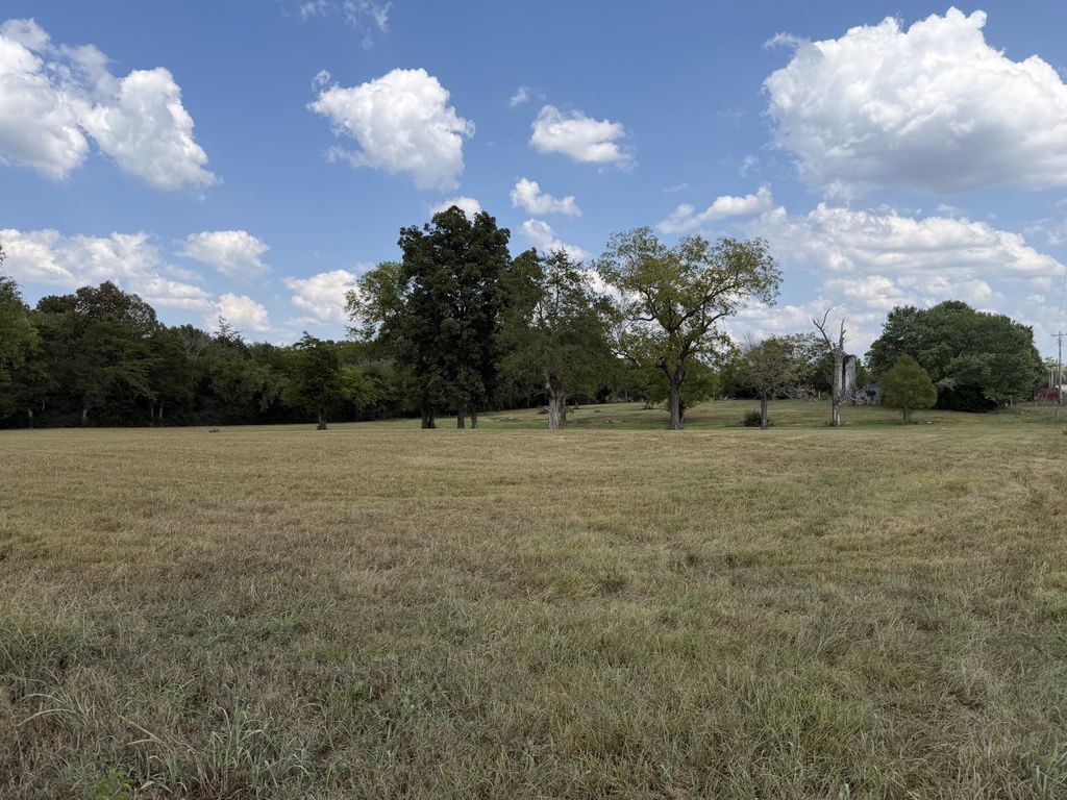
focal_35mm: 24
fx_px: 740
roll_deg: +1.0
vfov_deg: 56.8
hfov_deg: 71.6
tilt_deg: -0.8
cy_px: 400
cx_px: 534
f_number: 1.78
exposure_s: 1/3953
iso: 80
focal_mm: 6.76
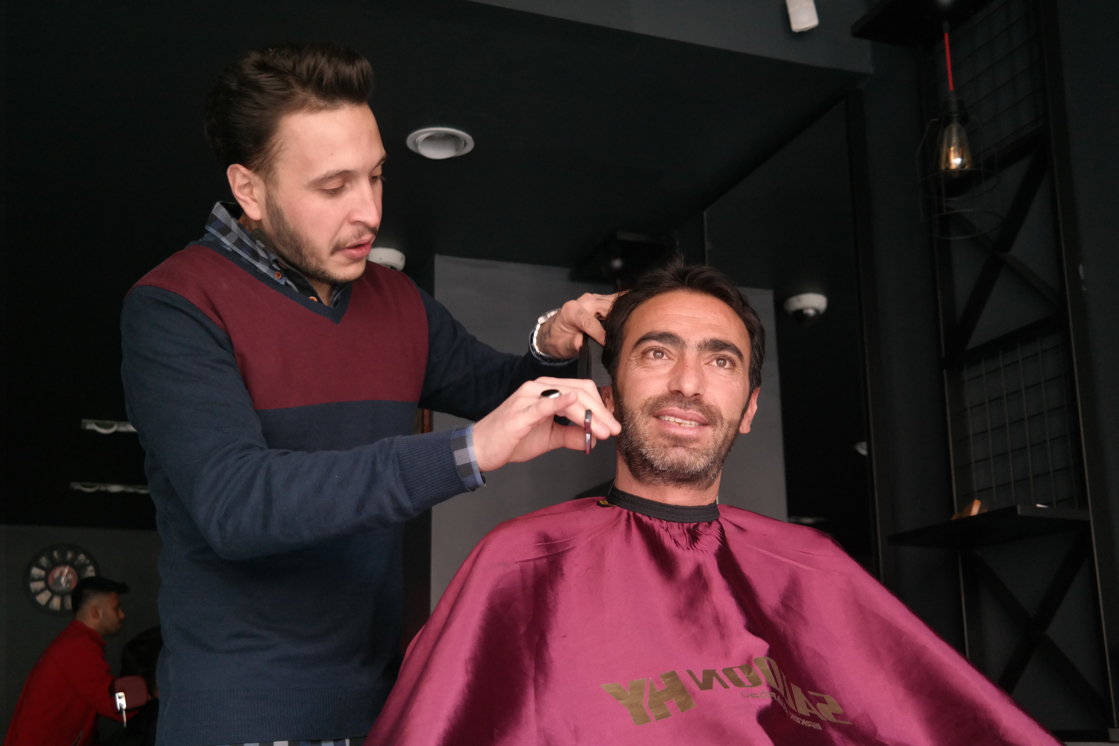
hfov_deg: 44.5
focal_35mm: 44
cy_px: 373
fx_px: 1368
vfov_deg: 30.5
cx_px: 560
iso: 800
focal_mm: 29
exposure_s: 1/50
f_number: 4
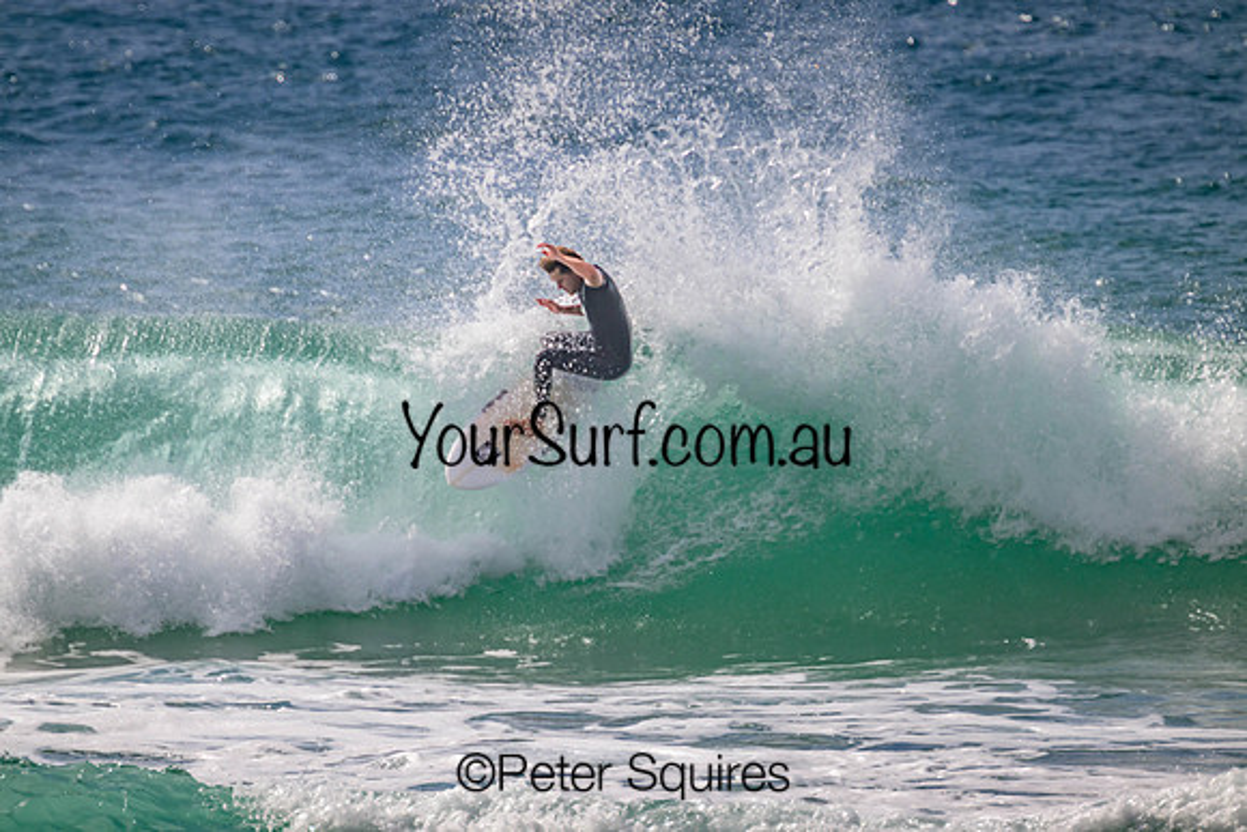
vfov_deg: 1.7
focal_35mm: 800
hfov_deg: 2.6
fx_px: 27716
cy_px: 416
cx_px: 624
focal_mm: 800
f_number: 11
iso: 640
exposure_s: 1/2000
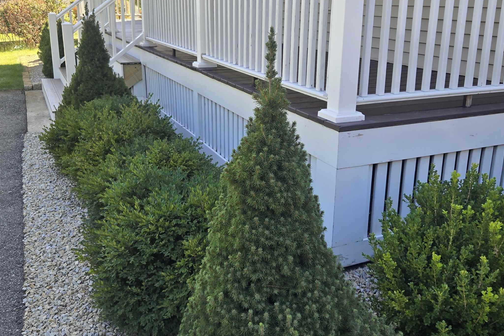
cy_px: 139
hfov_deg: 53.1
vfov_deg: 36.8
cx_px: 264
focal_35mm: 36
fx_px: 504
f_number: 1.8
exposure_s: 1/300
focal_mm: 5.4
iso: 25
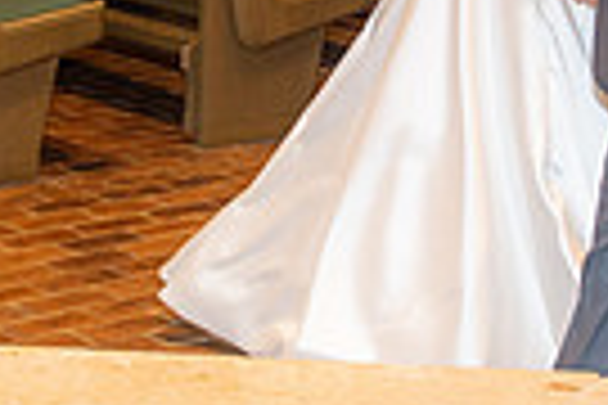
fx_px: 2027
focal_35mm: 120
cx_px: 428
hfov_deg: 17.0
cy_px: -32
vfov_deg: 11.3
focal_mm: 28
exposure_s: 1/125
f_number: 5.6
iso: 1600
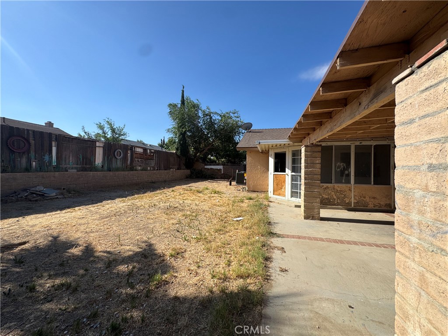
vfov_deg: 85.7
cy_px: 168
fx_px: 181
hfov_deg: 102.1
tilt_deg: -0.3
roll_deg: -0.7
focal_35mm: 14
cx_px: 224
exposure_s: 1/1976
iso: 50
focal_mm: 2.22
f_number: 2.2
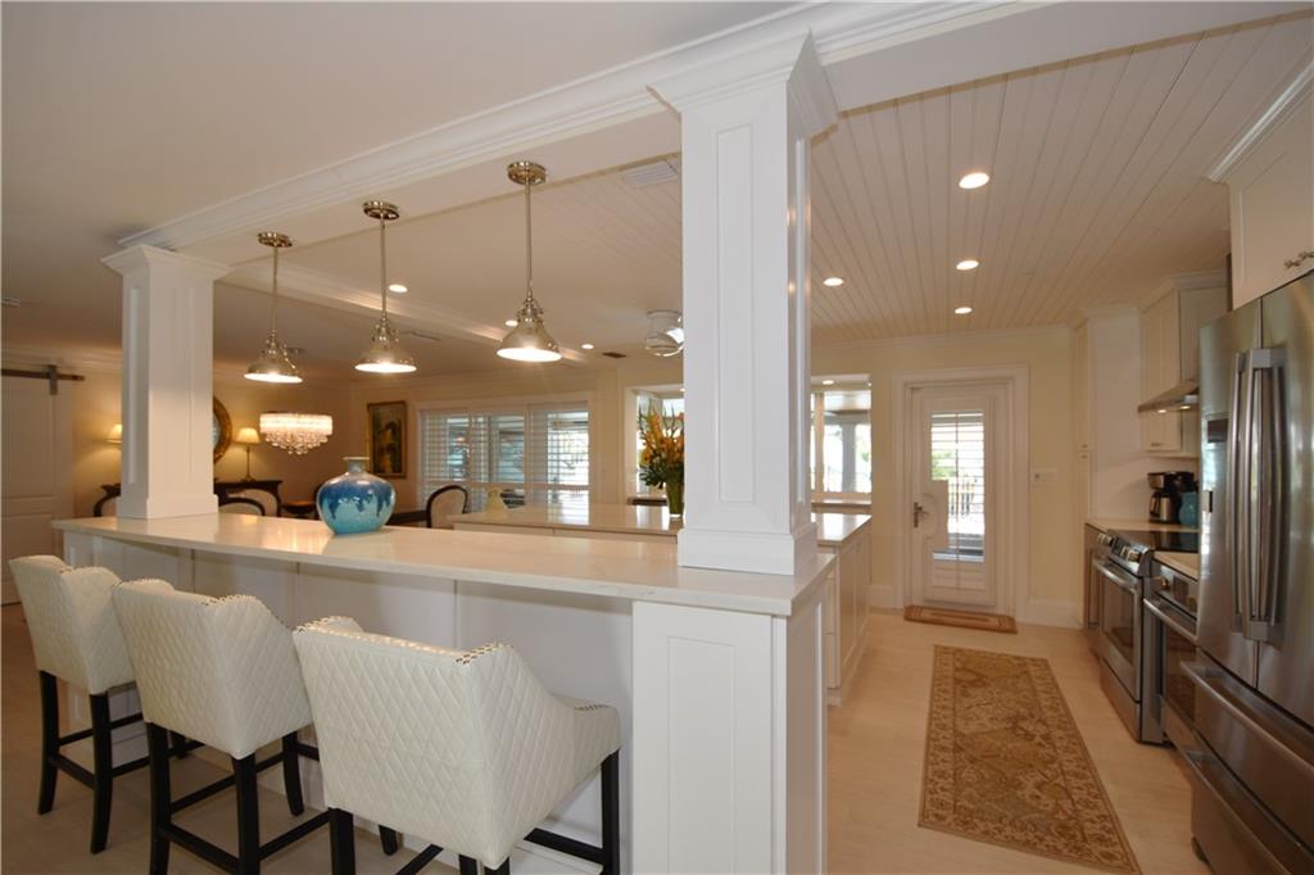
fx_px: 547
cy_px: 438
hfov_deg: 100.4
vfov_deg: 77.3
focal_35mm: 15
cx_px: 657
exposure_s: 1/60
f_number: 5
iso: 200
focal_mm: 10
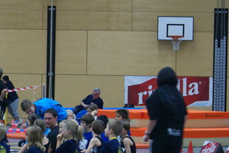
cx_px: 34
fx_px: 1177
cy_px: 104
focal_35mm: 185
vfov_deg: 7.4
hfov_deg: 11.1
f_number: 5.6
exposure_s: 1/25
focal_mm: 70
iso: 800
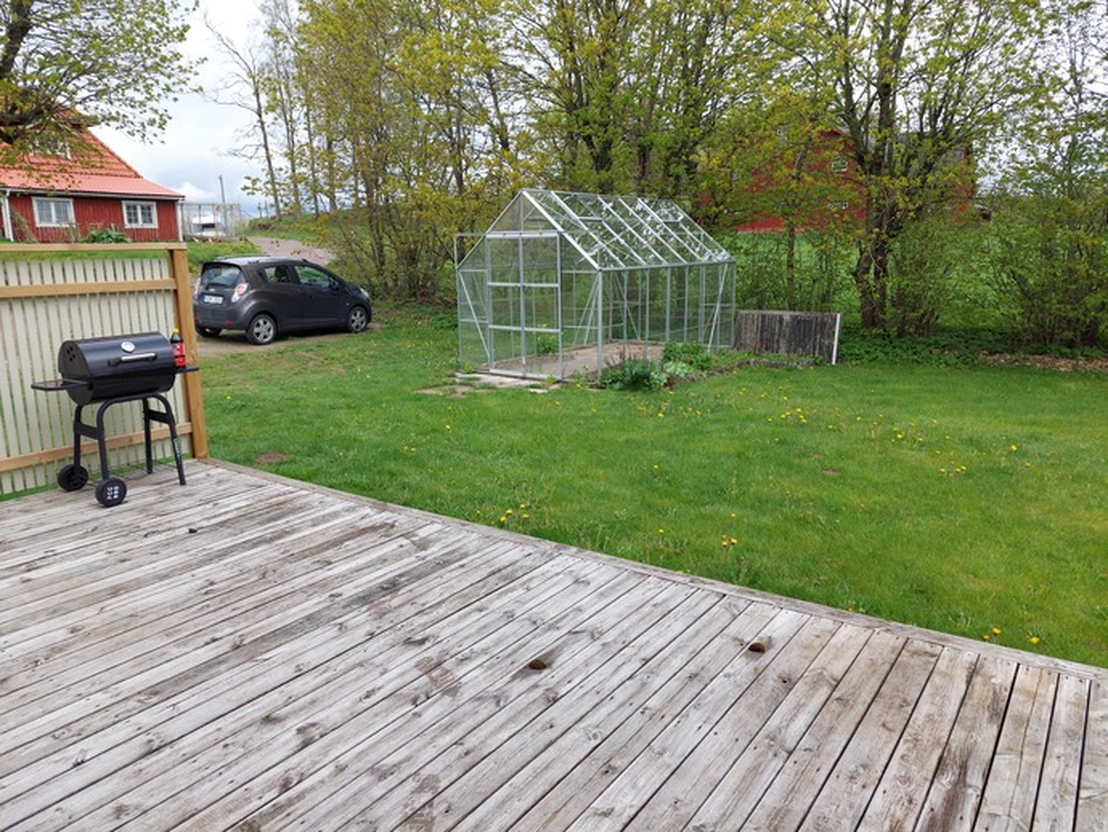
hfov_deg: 69.4
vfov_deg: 54.9
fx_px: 800
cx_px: 554
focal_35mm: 25
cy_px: 416
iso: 40
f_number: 1.8
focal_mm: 5.23
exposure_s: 1/841
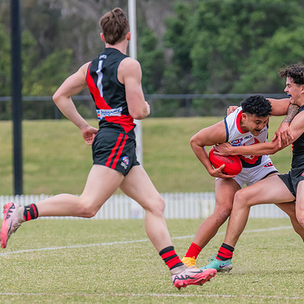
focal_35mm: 606
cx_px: 278
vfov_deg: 2.9
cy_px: 180
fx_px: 6021
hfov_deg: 2.9
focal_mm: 330
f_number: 7.1
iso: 800
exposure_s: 1/1250
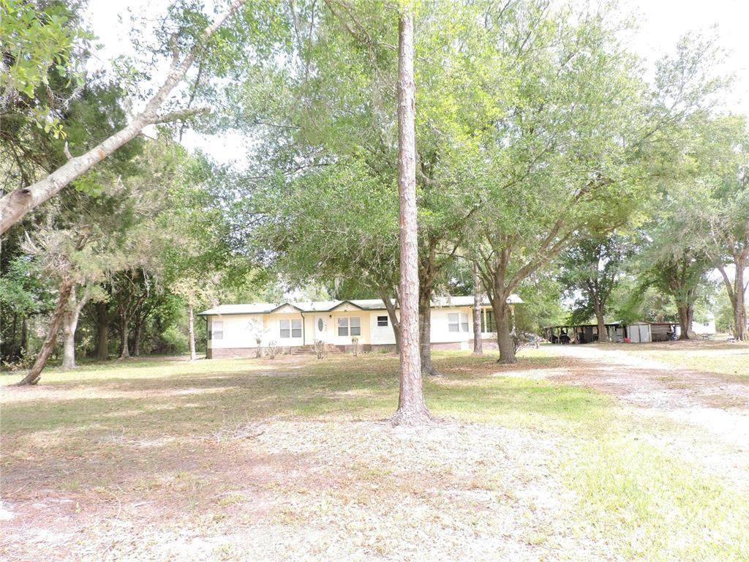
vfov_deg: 56.8
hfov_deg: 71.6
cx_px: 374
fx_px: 519
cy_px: 281
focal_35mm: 24
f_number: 3
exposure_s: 1/320
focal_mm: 4.3
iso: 180
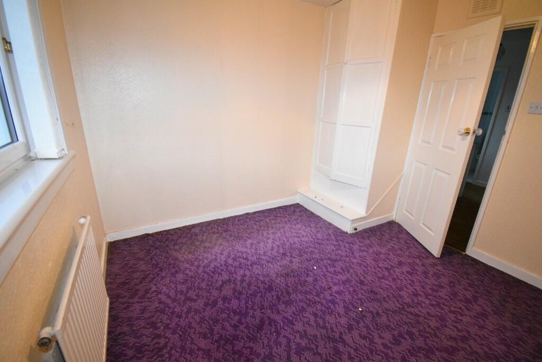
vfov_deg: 77.3
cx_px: 271
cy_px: 181
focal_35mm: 15
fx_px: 226
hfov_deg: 100.4
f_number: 4.5
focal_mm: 10
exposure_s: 1/125
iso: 3600
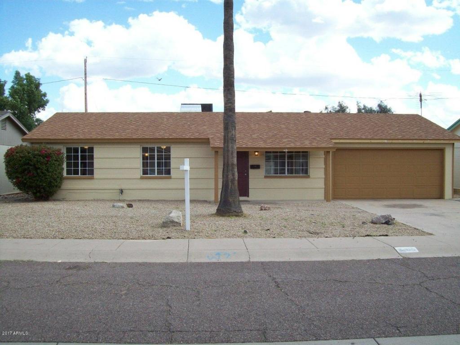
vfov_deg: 39.7
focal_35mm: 36
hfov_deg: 51.4
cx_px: 230
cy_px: 172
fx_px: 478
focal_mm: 6
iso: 80
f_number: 4.8
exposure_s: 1/307
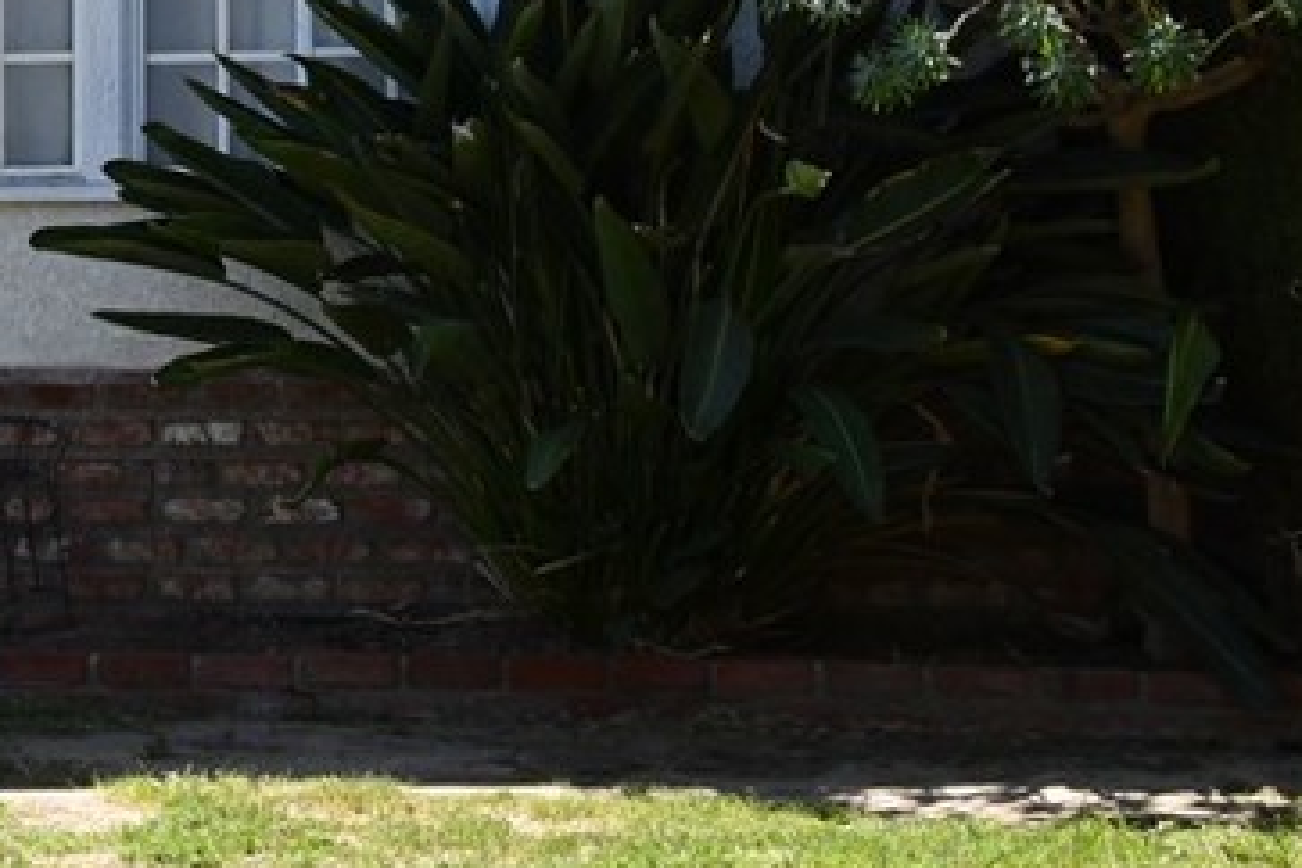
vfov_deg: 12.1
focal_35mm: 110
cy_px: -228
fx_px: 3978
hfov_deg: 18.0
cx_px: -86
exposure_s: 1/640
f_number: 13
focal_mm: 26
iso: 1000
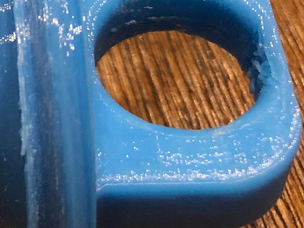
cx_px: -320
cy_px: -50
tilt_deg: -43.5
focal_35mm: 121
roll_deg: -0.3
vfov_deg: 12.0
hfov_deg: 13.7
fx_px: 1063
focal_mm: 4
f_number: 1.8
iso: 50
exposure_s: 1/15
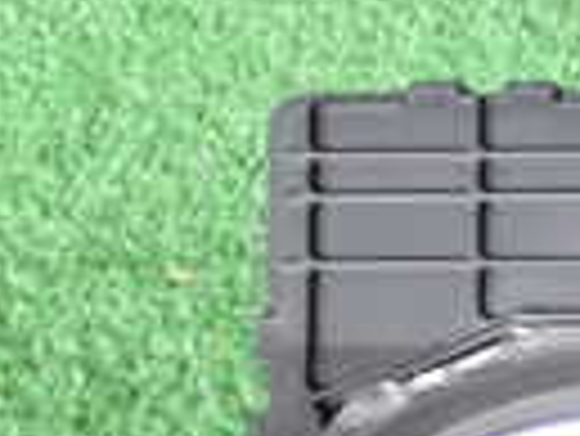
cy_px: 652
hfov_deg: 10.2
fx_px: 2968
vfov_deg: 8.2
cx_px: 1187
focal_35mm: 177
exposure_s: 1/60
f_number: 2.7
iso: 200
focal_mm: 6.83
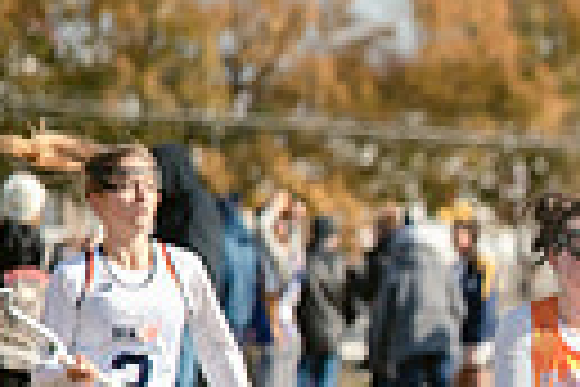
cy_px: 628
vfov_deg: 1.6
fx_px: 13709
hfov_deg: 2.4
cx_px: 1508
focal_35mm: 851
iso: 250
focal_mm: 160
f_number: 5
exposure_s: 1/1600
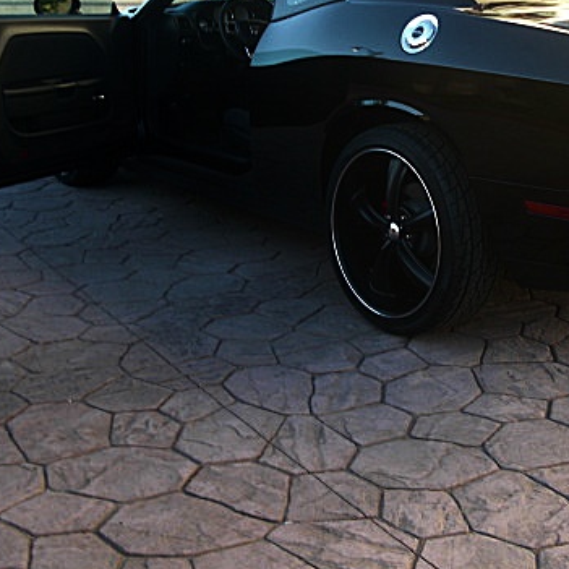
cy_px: 198
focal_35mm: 58
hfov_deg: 29.2
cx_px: 417
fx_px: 1079
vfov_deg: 29.4
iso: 50
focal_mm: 6.3
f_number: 2.8
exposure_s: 1/80
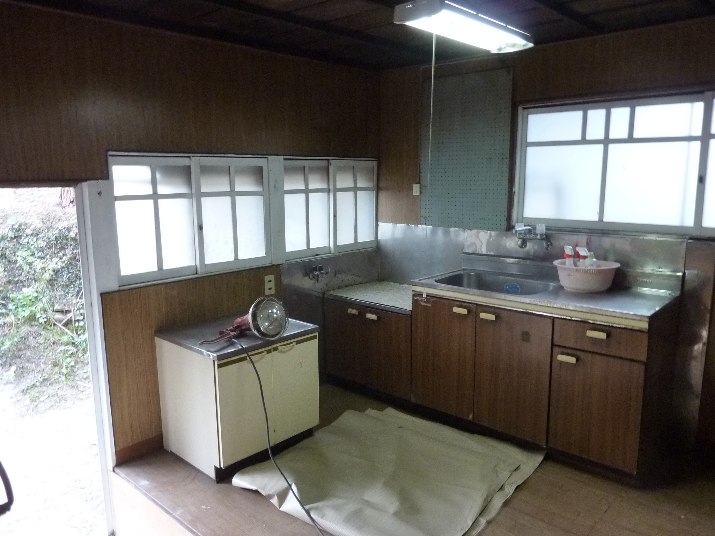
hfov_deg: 69.4
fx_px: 516
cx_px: 358
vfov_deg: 54.9
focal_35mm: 25
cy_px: 268
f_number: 3.3
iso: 400
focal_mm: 4.1
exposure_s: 1/30
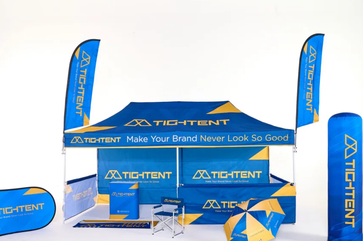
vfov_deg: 37.8
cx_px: 176
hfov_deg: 54.5
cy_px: 131
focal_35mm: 35
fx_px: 353
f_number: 11
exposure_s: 1/160
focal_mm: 29
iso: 320
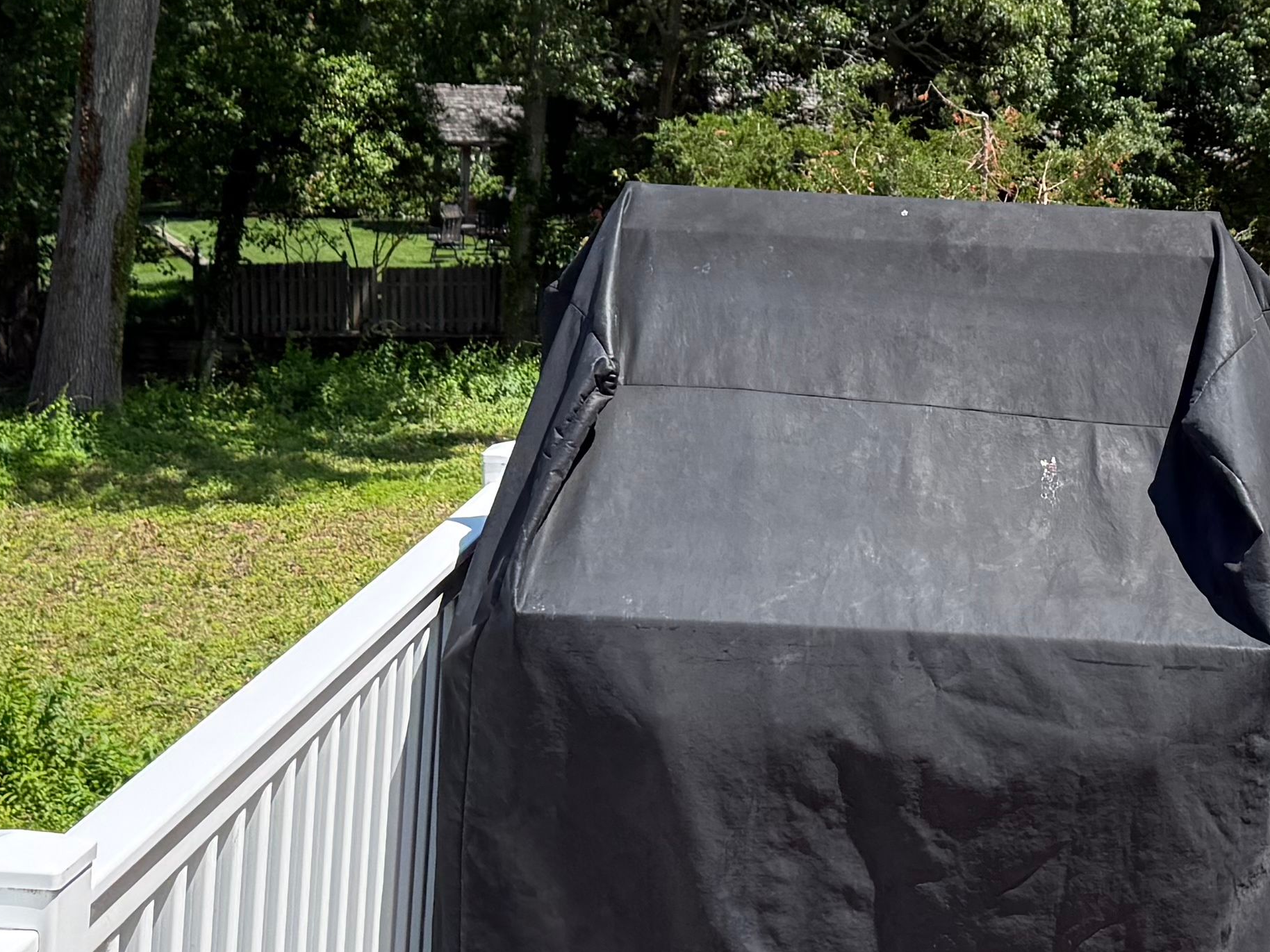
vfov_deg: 19.4
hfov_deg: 25.6
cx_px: 973
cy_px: 181
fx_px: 2752
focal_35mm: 75
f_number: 1.78
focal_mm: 6.76
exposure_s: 1/4405
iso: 125
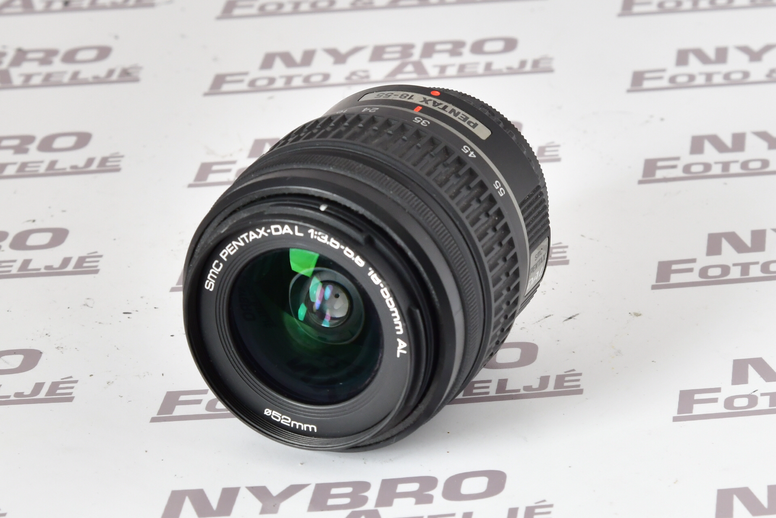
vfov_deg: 17.5
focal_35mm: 78
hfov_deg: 26.0
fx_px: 1681
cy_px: 259
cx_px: 388
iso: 800
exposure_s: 1/60
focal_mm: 78
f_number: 10
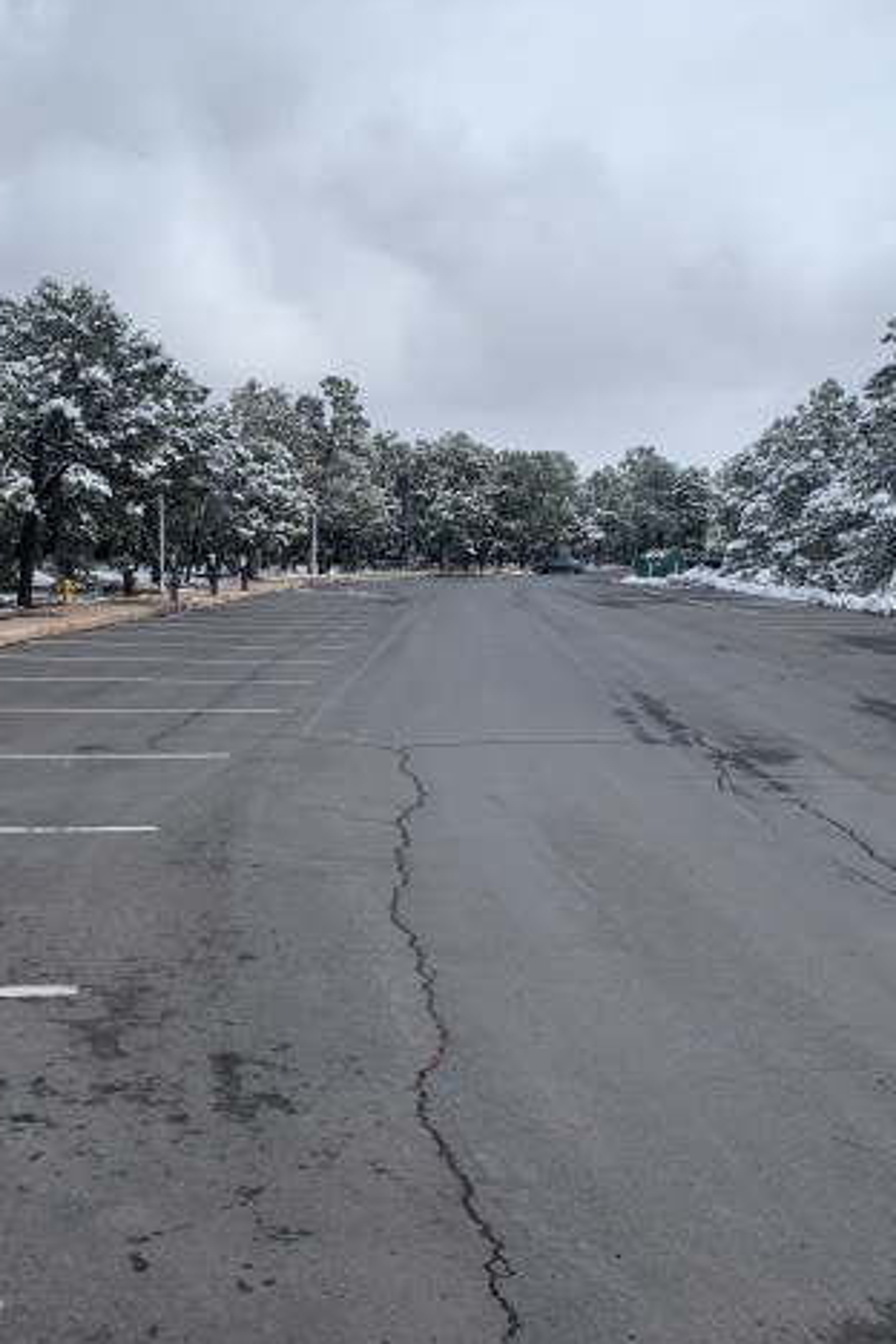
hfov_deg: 35.9
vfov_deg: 51.9
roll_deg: -2.0
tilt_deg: -2.4
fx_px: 1381
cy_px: 681
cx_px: 414
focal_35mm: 37
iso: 25
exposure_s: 1/2481
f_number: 1.8
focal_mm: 4.25
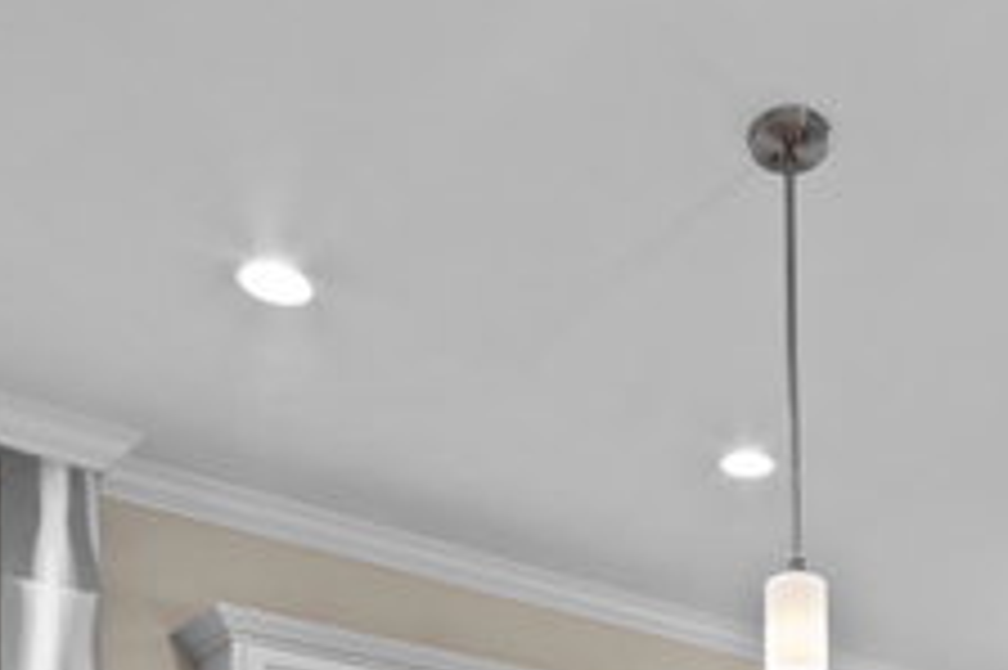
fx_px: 1259
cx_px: 767
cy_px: 1030
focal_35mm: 45
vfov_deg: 23.3
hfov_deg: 42.2
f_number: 8
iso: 100
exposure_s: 1/2
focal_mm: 14
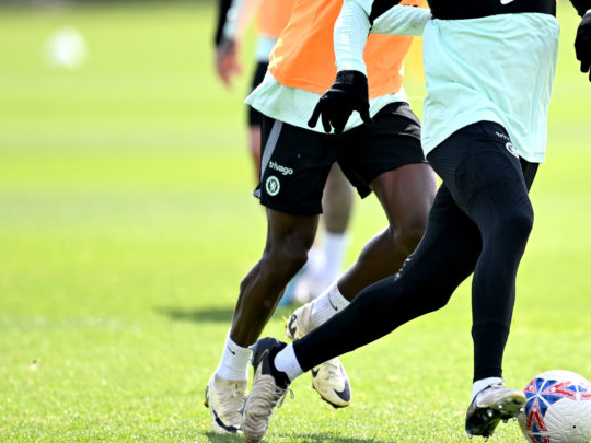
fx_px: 12446
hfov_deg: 2.7
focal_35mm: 729
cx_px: 485
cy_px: 127
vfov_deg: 2.0
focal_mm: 400
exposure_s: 1/5000
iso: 640
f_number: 2.8
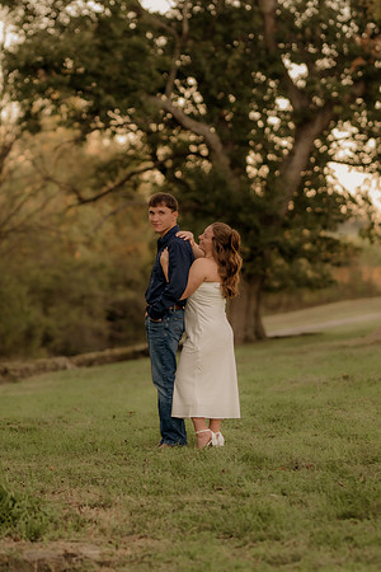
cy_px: 286
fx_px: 2016
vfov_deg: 16.1
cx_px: 190
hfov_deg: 10.8
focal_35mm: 127
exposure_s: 1/100
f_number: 1.8
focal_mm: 85
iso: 100
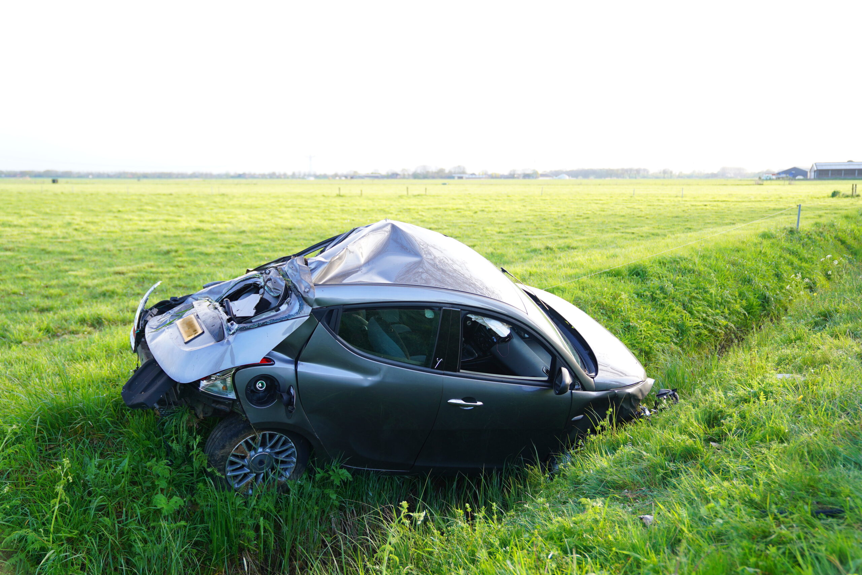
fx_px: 838
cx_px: 431
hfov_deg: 54.4
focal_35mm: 35
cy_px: 288
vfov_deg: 37.9
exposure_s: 1/160
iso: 125
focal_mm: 35
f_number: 2.8
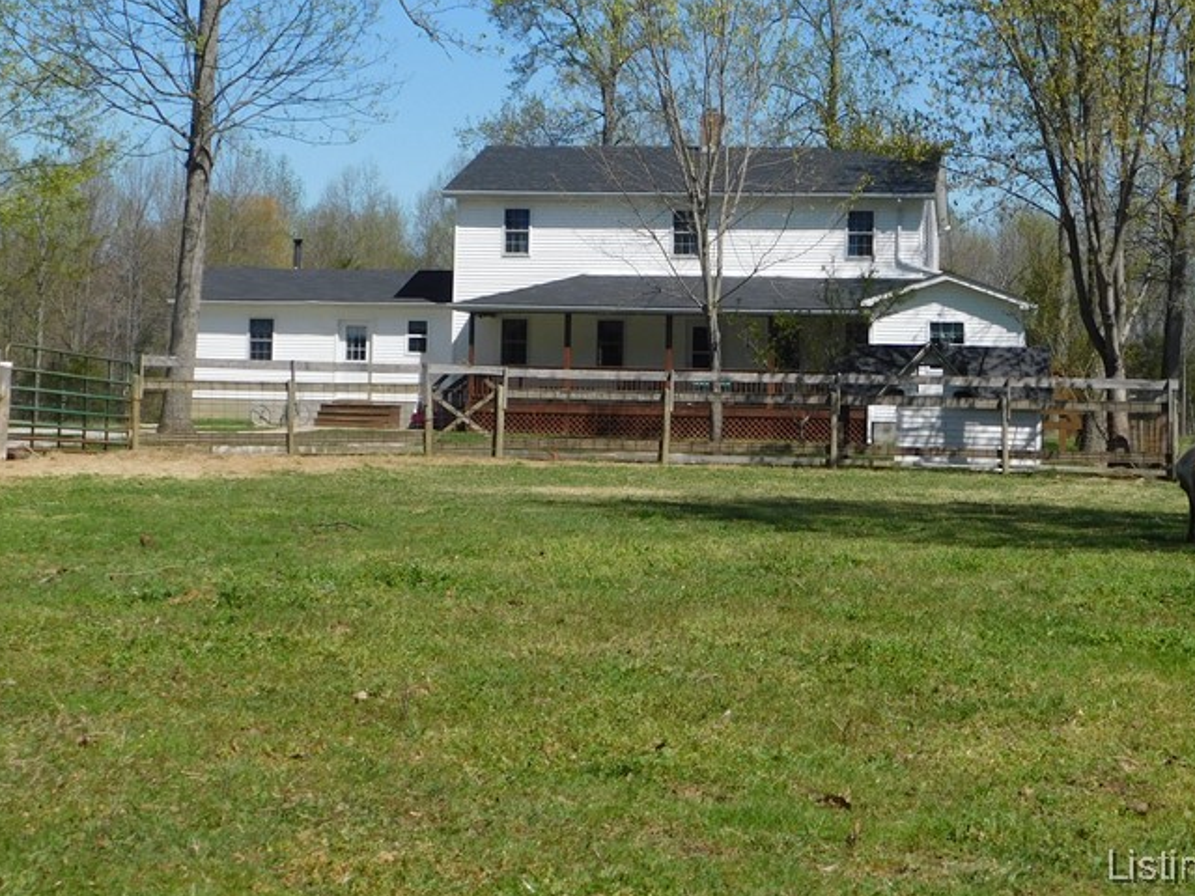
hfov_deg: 27.0
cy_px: 190
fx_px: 2486
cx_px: 678
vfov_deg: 20.2
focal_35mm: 72
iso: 125
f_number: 7.4
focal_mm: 8
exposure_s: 1/400
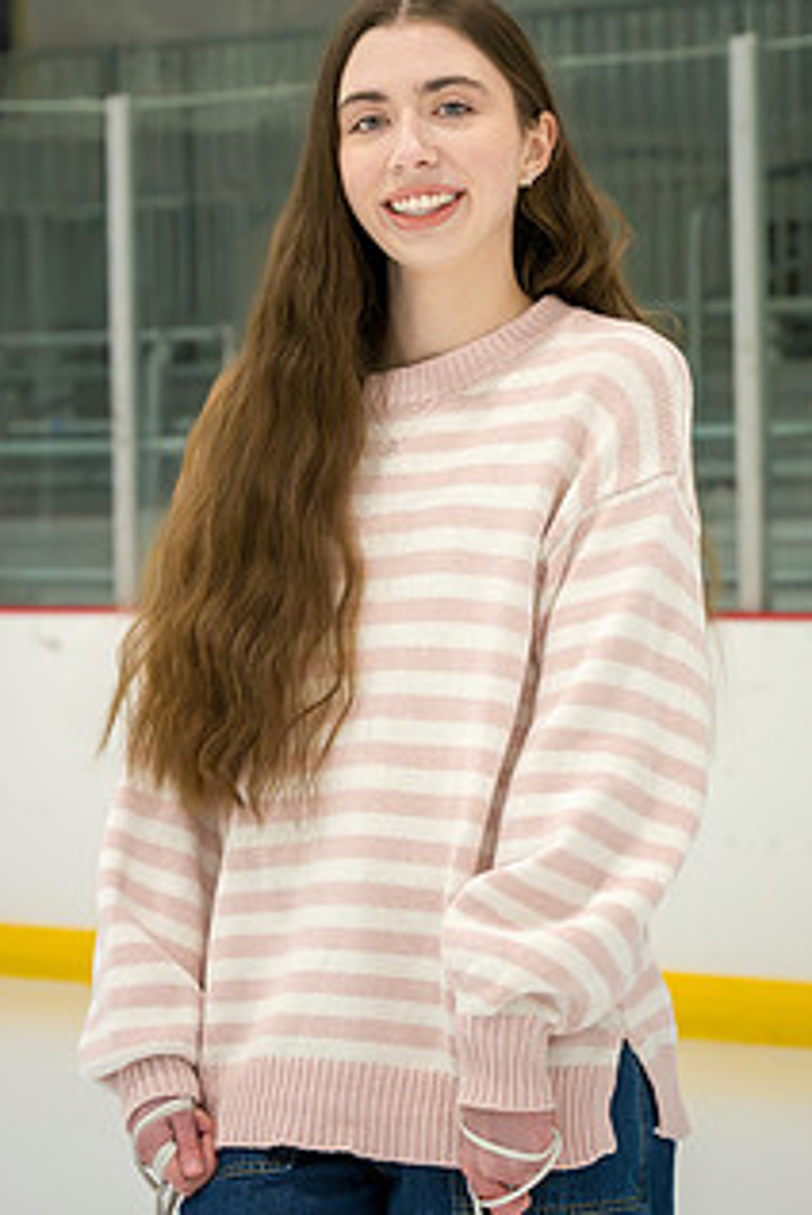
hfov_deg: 8.8
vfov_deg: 13.2
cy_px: 544
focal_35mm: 156
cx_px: 398
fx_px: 5266
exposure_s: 1/400
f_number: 8
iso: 3200
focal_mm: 110
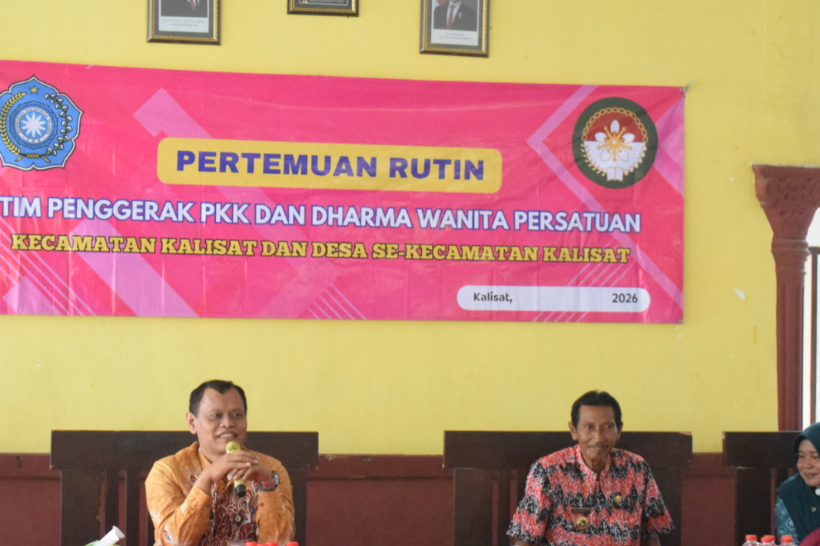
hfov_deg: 24.8
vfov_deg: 16.6
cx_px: 365
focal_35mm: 82
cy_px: 254
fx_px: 1867
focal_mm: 36
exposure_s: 1/1000
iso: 6400
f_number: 4.8
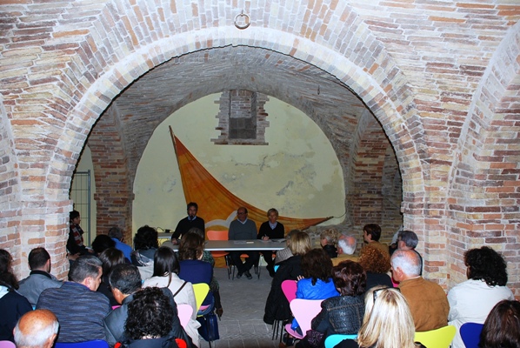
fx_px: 434
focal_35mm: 30
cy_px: 174
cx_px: 260
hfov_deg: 61.9
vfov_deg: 43.7
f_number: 3.8
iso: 200
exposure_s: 1/60
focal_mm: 20
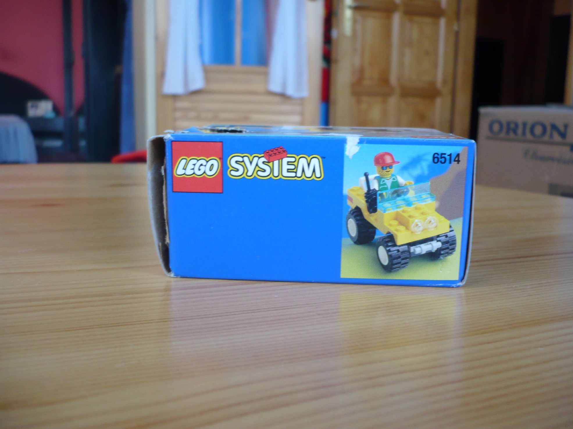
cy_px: 214
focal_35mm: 35
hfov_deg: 52.6
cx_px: 286
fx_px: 579
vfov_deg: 40.7
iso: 100
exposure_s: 1/20
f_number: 2.8
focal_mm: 5.8
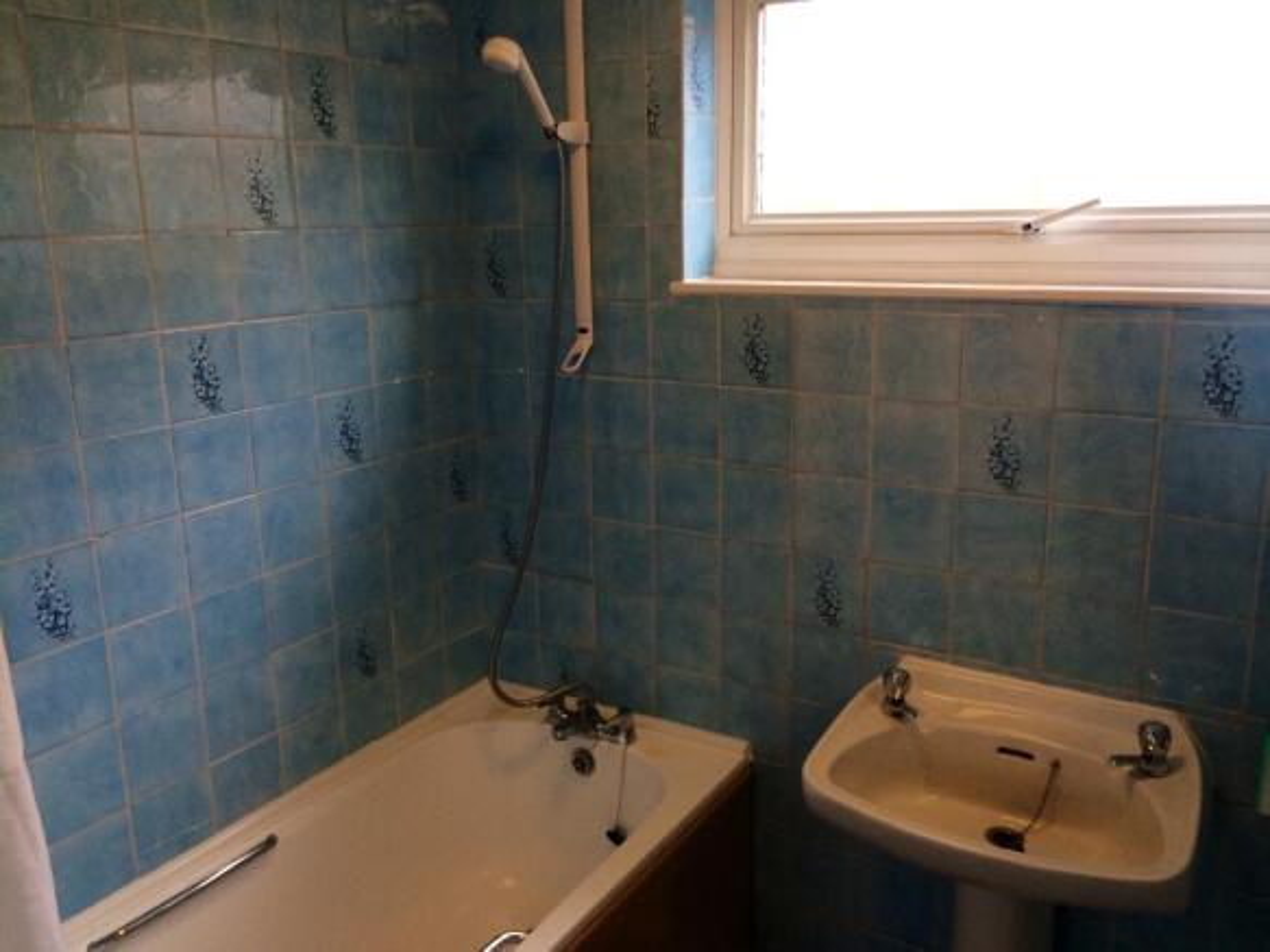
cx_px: 635
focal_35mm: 30
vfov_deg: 46.8
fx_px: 1100
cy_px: 476
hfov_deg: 60.0
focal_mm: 4.12
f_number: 2.2
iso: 80
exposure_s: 1/33
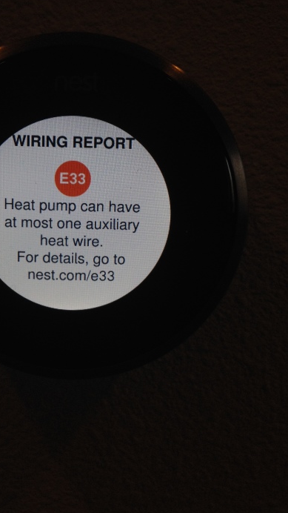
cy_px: 226
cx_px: 84
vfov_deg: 43.7
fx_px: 638
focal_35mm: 47
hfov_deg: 25.2
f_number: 2.4
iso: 50
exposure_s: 1/120
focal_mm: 4.28
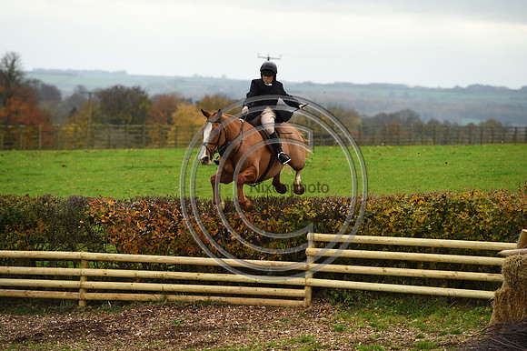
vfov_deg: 7.4
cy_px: 176
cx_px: 264
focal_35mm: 185
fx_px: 2707
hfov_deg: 11.1
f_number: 5
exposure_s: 1/1000
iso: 720
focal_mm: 185
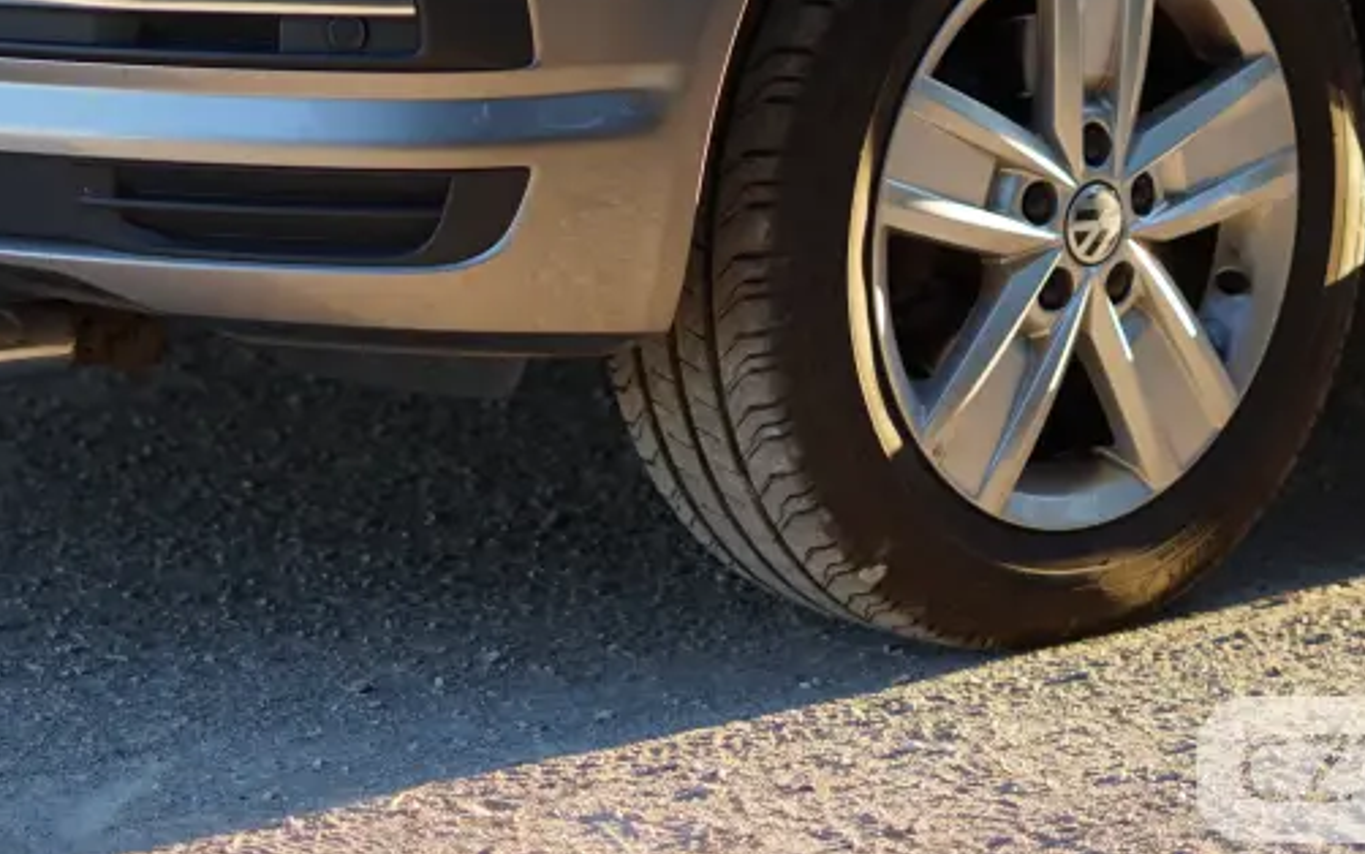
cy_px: -273
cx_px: 522
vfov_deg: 9.9
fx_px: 4837
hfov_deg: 16.0
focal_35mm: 130
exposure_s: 1/320
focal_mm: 50
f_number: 1.8
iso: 100
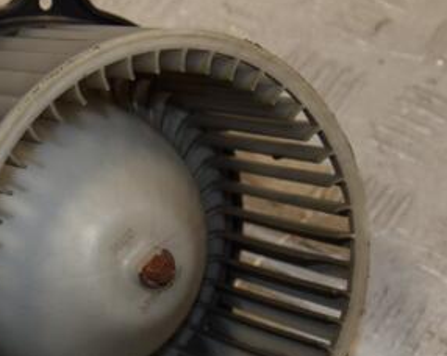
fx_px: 1876
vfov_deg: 10.8
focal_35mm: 142
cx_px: 69
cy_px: 253
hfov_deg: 13.5
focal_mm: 48
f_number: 8
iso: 800
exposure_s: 1/200
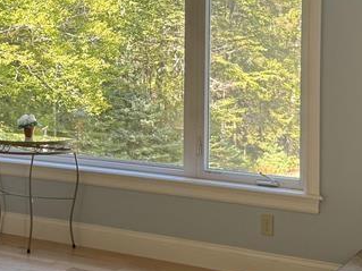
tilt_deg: -2.5
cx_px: 84
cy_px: 68
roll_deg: +0.1
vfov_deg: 19.0
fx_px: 805
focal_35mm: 77
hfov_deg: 25.0
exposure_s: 1/121
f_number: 1.78
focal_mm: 6.76
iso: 80
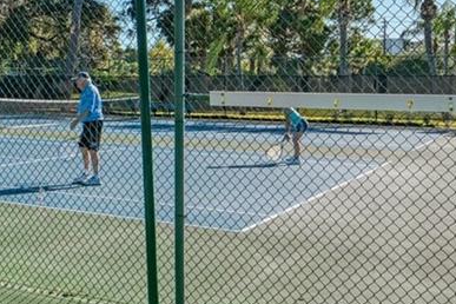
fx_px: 785
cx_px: -104
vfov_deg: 21.6
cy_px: 62
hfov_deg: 28.0
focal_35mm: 62
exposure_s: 1/3200
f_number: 7.1
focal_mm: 15
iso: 250
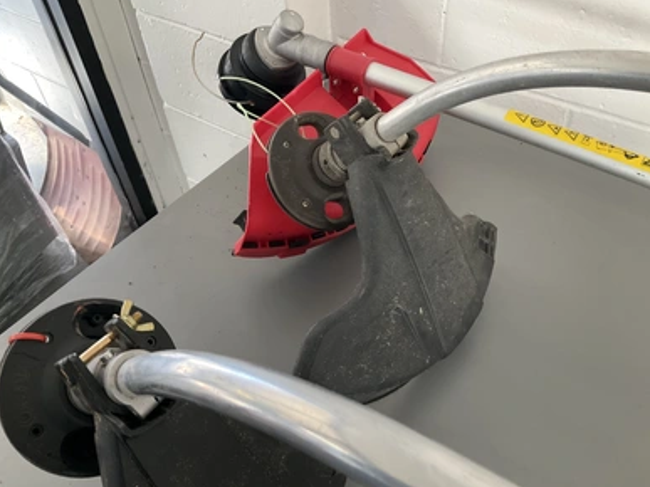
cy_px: 238
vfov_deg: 46.8
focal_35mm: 30
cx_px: 329
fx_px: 563
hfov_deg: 60.0
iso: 160
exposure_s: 1/60
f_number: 1.8
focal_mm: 3
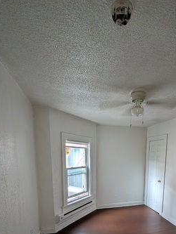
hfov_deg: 70.9
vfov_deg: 81.8
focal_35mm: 18
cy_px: 171
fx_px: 122
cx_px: 106
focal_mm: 2.02
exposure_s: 1/25
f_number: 1.7
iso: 220
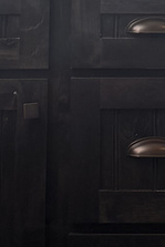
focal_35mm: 172
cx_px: 132
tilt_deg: +12.3
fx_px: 1181
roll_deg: +0.0
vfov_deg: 11.0
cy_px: -228
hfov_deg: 8.0
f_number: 1.78
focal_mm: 6.76
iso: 80
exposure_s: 1/172
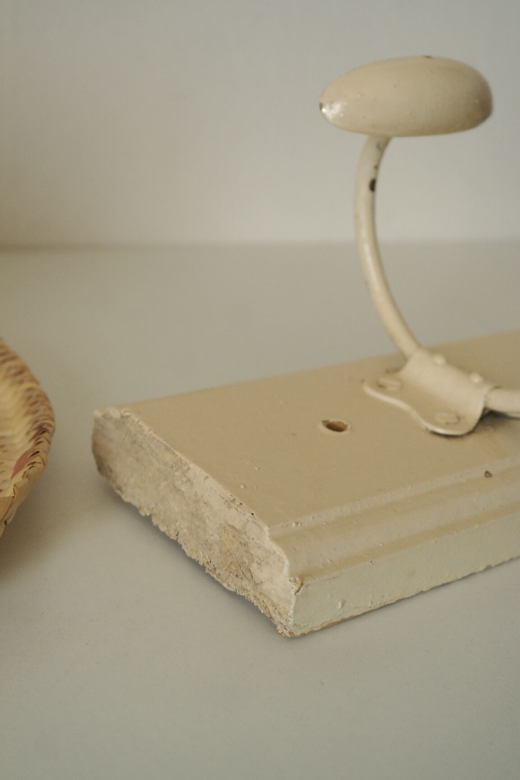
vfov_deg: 37.5
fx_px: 1148
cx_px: 260
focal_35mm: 53
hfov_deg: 25.5
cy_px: 390
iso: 800
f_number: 5.6
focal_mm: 35
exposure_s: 1/50
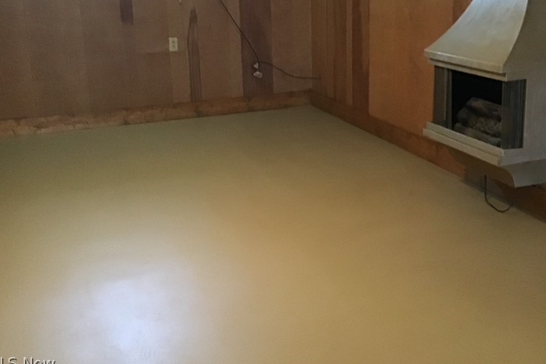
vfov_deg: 31.5
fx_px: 637
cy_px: 108
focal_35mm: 42
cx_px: 338
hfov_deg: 46.0
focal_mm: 3.3
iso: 500
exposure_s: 1/15
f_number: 2.4
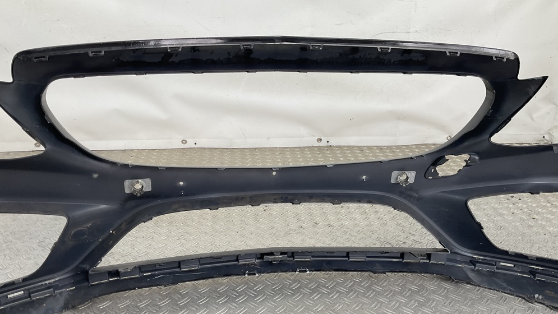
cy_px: 184
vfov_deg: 36.6
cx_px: 282
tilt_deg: -21.6
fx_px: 474
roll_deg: -2.3
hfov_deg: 61.0
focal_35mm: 32
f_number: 1.8
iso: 25
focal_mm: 3
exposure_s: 1/120
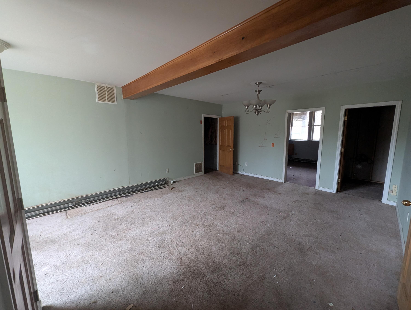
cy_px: 155
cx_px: 206
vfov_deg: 90.0
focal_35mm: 13
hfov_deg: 106.1
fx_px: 155
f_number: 2.2
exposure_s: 1/23.8
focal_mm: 1.95
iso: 329
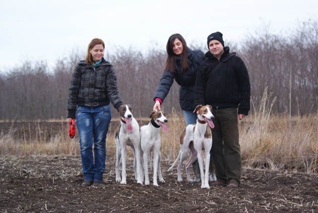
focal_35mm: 105
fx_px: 928
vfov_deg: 13.1
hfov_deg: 19.4
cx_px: 159
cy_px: 106
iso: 400
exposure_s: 1/20
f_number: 4
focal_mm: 70
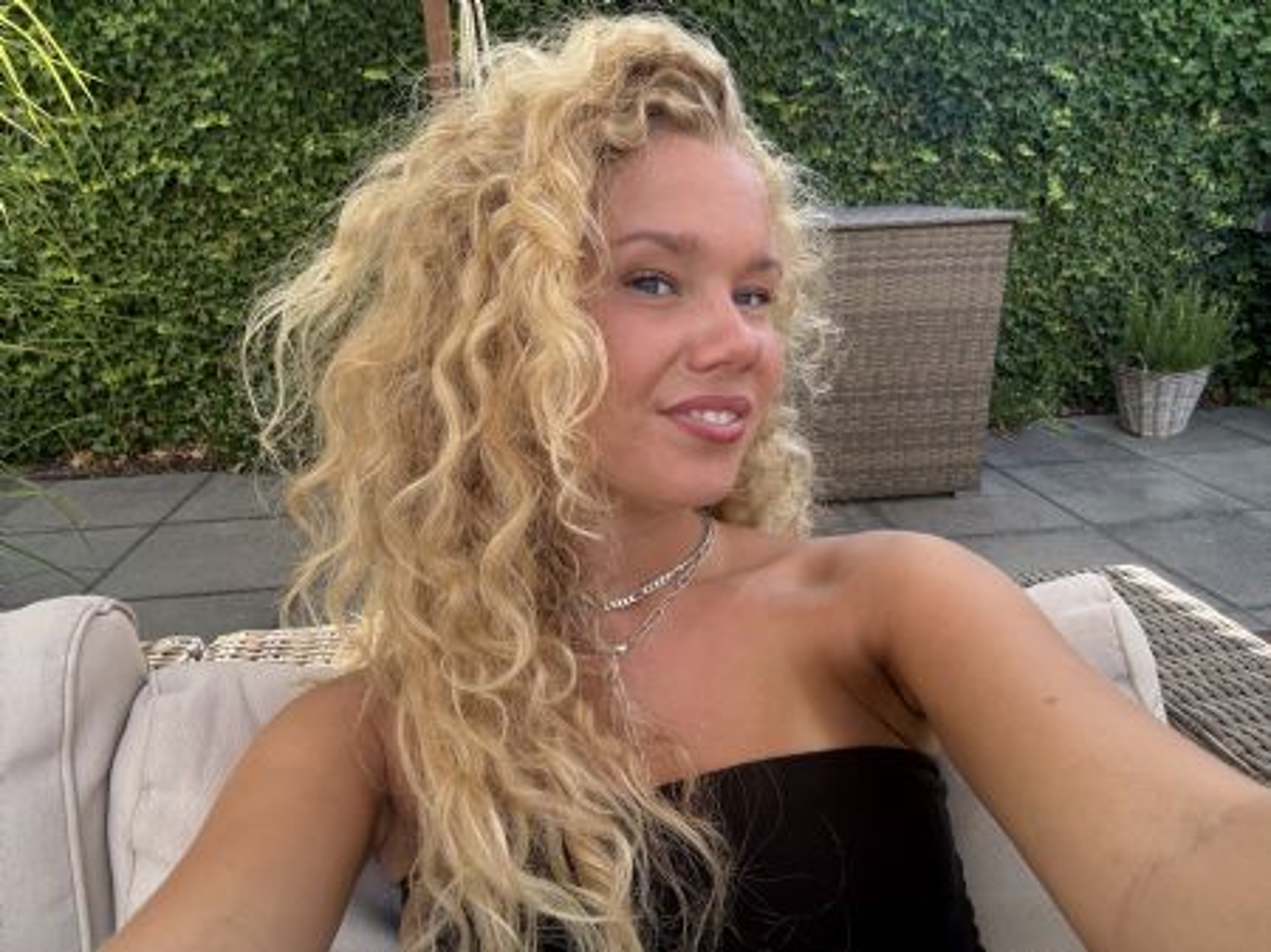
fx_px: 844
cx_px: 636
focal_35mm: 23
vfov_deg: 58.8
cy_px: 476
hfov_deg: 74.0
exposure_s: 1/138
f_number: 1.9
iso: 20
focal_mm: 2.69
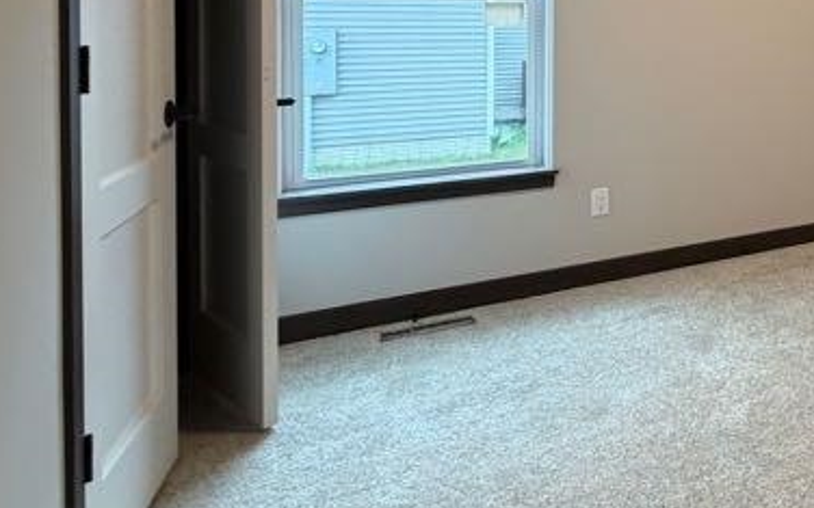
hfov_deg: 46.1
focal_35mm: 33
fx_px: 732
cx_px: 857
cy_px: 29
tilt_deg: -1.8
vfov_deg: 35.5
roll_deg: -0.4
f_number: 2.2
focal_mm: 2.22
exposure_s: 1/60
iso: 200
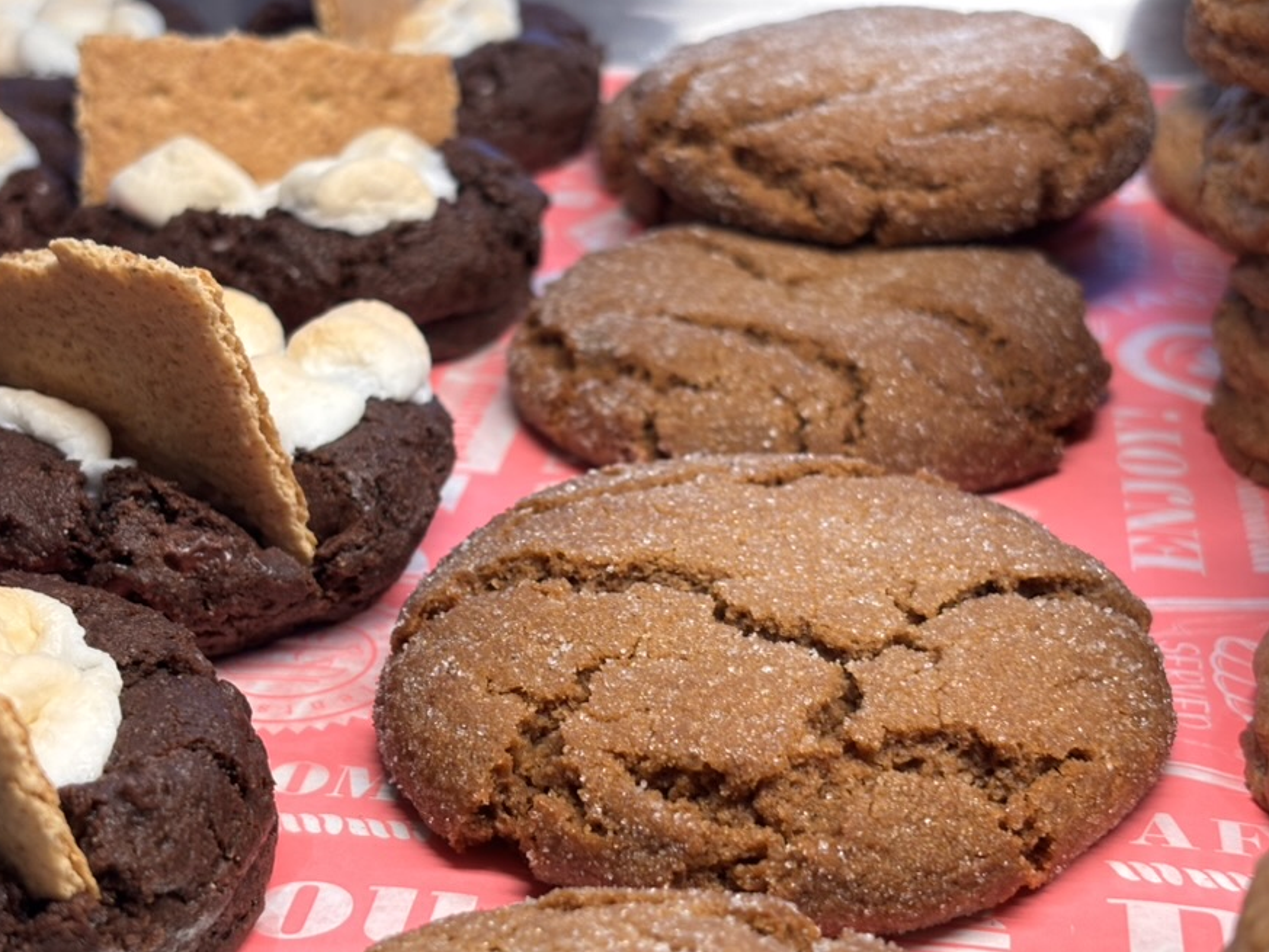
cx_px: 608
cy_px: 533
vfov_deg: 24.0
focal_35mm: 61
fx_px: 2237
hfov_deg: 31.7
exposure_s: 1/55
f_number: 1.6
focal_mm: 5.96
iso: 32
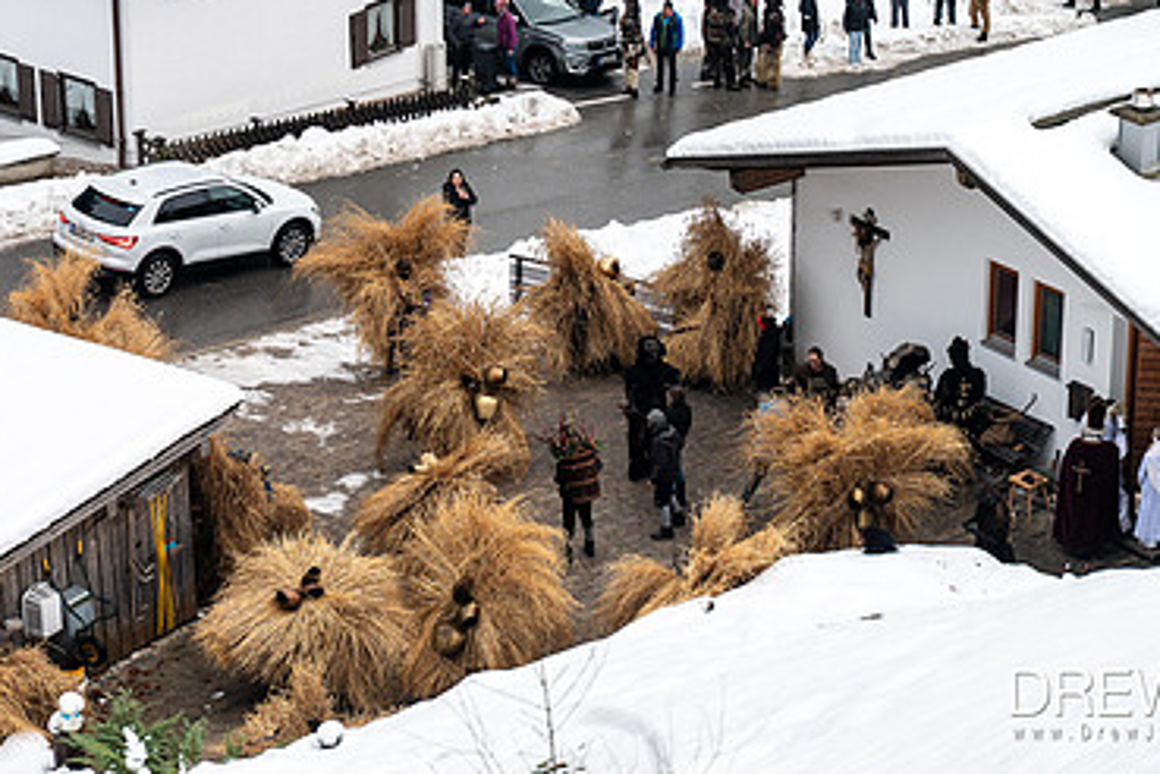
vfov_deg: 12.4
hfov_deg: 18.6
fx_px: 3544
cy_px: 261
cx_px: 566
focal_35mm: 110
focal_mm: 70
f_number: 4
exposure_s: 1/250
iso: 400
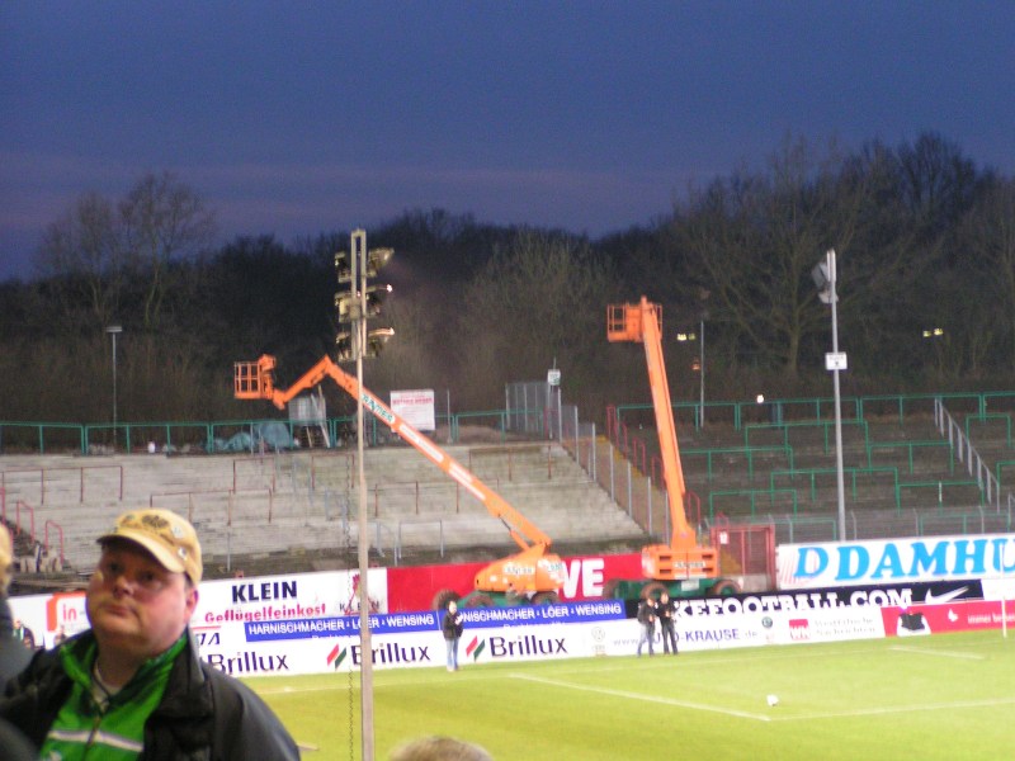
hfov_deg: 15.1
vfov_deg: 11.3
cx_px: 508
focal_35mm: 131
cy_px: 380
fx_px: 3841
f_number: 3.5
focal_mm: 20
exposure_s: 1/10
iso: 200
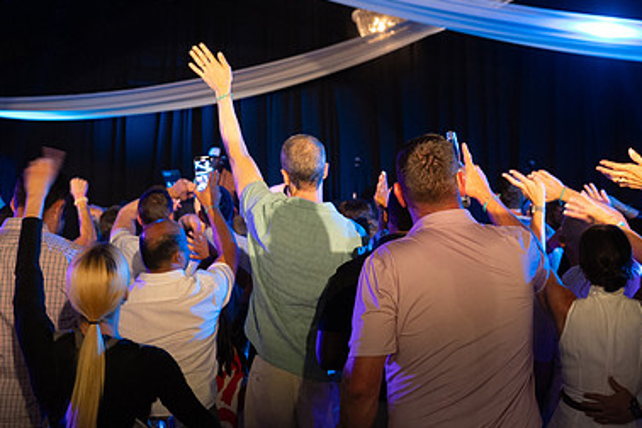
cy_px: 127
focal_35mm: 66
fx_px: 1177
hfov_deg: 30.4
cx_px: 386
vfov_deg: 20.5
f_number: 4
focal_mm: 43
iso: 3200
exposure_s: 1/60
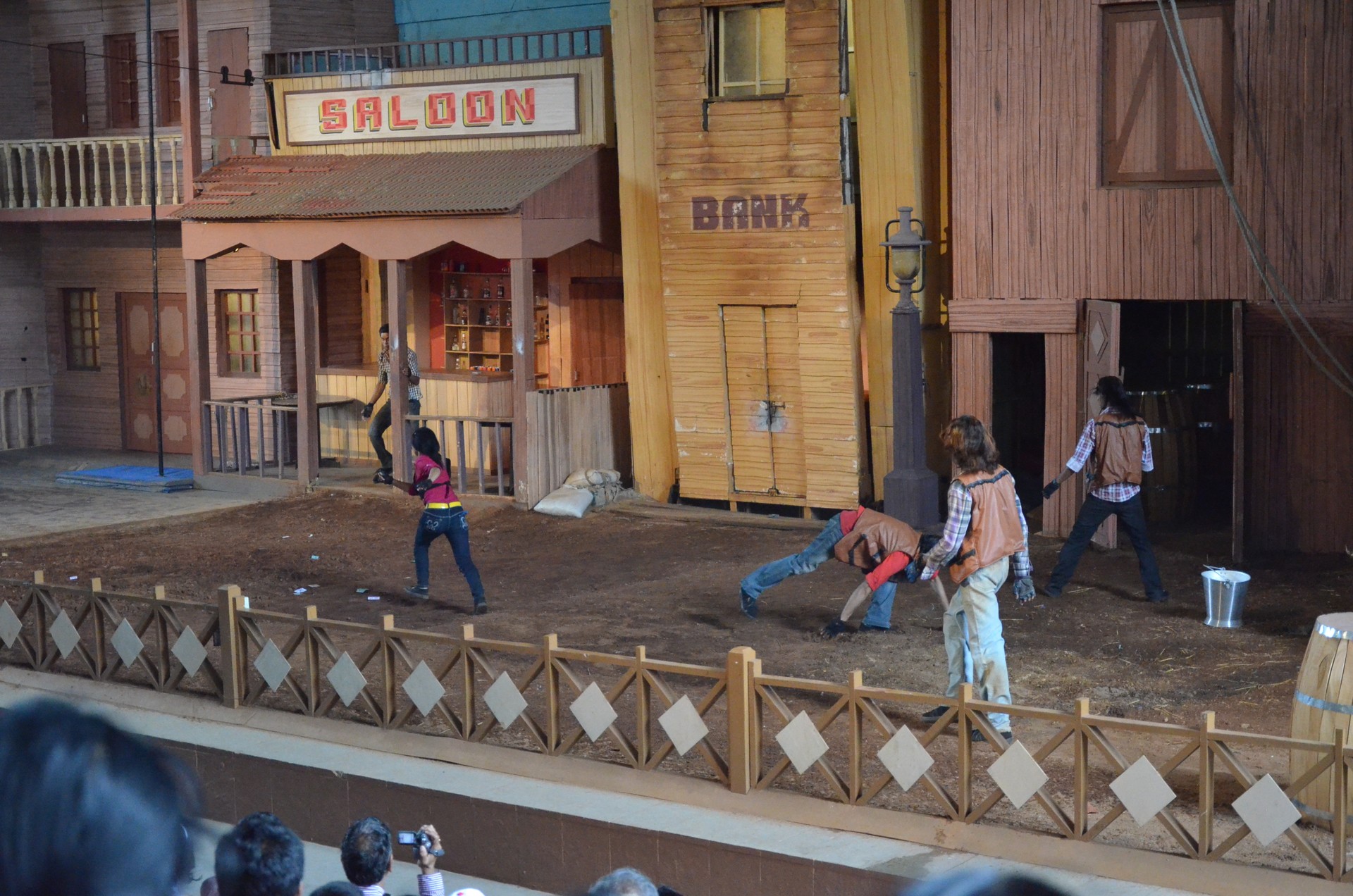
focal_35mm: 60
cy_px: 448
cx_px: 676
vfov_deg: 22.5
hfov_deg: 33.5
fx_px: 2250
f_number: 4.5
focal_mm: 40
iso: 5000
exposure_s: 1/500
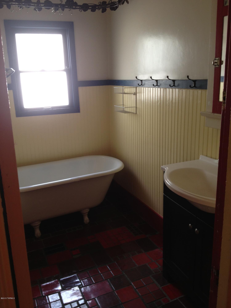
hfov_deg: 40.7
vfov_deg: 52.6
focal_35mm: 35
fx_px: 311
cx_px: 116
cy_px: 154
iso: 50
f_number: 2.4
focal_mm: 4.28
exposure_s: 1/20
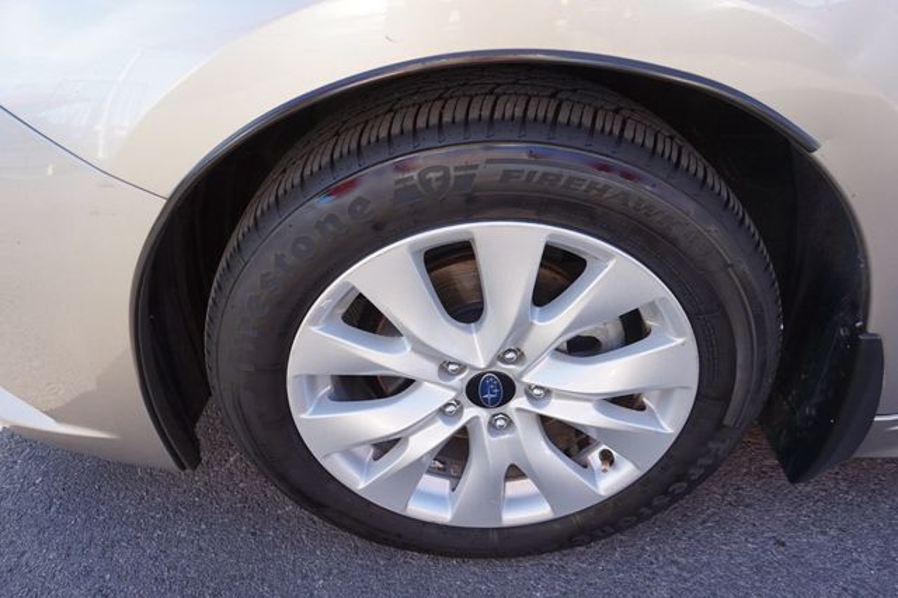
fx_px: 598
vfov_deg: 53.1
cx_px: 449
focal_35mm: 24
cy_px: 299
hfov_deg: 73.8
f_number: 4.5
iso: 100
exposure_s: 1/60
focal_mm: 16
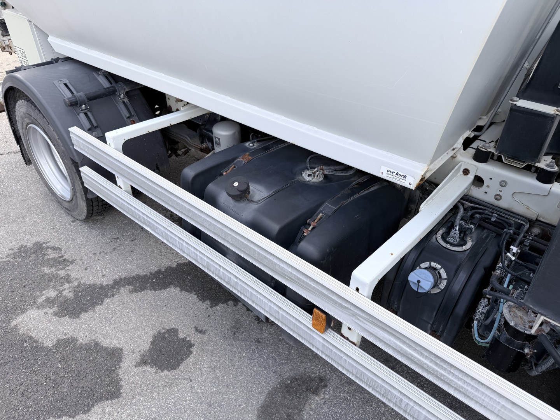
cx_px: 280
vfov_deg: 56.8
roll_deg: +0.4
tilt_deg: -34.5
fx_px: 388
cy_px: 210
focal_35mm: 24
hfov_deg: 71.6
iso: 80
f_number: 1.78
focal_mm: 6.76
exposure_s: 1/598
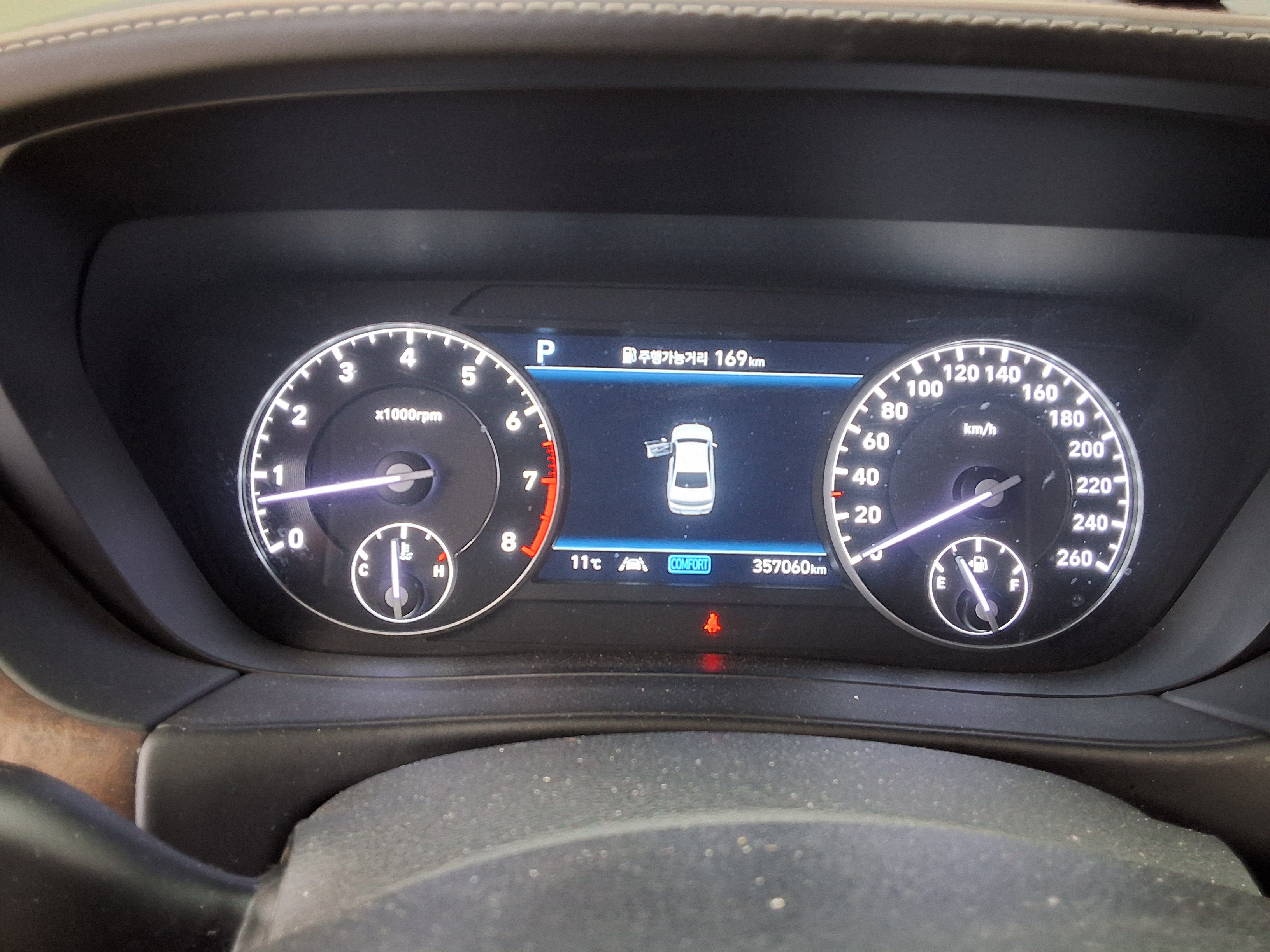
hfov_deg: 63.4
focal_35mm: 28
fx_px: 1027
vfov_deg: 49.7
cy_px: 476
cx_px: 635
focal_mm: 2.91
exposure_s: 1/20
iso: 320
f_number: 1.9
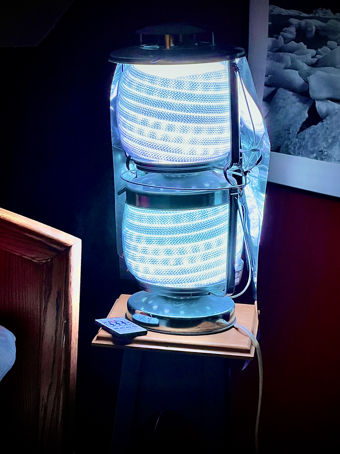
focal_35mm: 77
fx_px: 1008
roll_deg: +2.3
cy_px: 227
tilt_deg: -11.9
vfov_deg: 25.3
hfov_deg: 19.1
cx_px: 170
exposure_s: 1/30
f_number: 2.8
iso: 800
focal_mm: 9
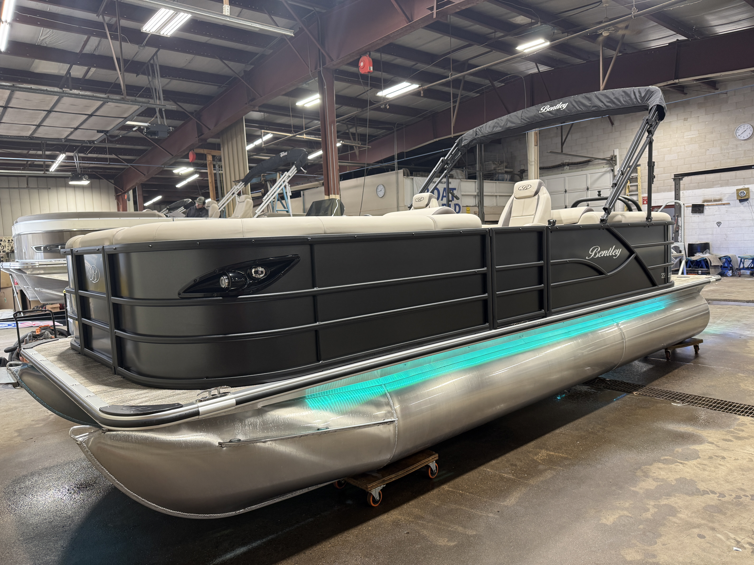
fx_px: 523
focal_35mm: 24
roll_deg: +2.6
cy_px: 282
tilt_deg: -4.4
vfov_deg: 56.8
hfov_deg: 71.6
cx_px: 377
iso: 125
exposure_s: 1/60
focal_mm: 6.76
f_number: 1.78
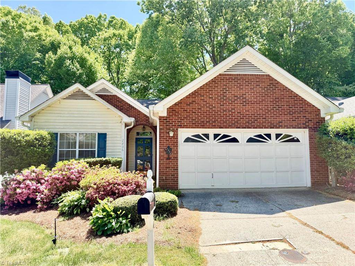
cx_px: 178
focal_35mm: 24
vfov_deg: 56.8
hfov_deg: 71.6
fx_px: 246
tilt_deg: +5.0
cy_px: 133
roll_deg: +0.5
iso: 80
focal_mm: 6.76
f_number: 1.78
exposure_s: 1/1585
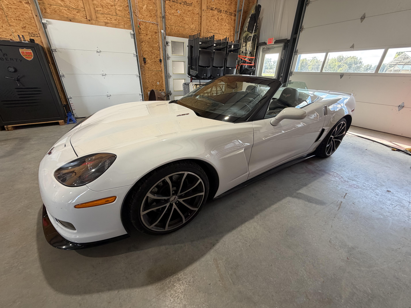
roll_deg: -0.9
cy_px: 154
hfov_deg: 102.1
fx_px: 166
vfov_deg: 85.7
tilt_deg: -25.6
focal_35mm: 14
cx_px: 206
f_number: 2.2
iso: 160
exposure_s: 1/121
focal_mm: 2.22
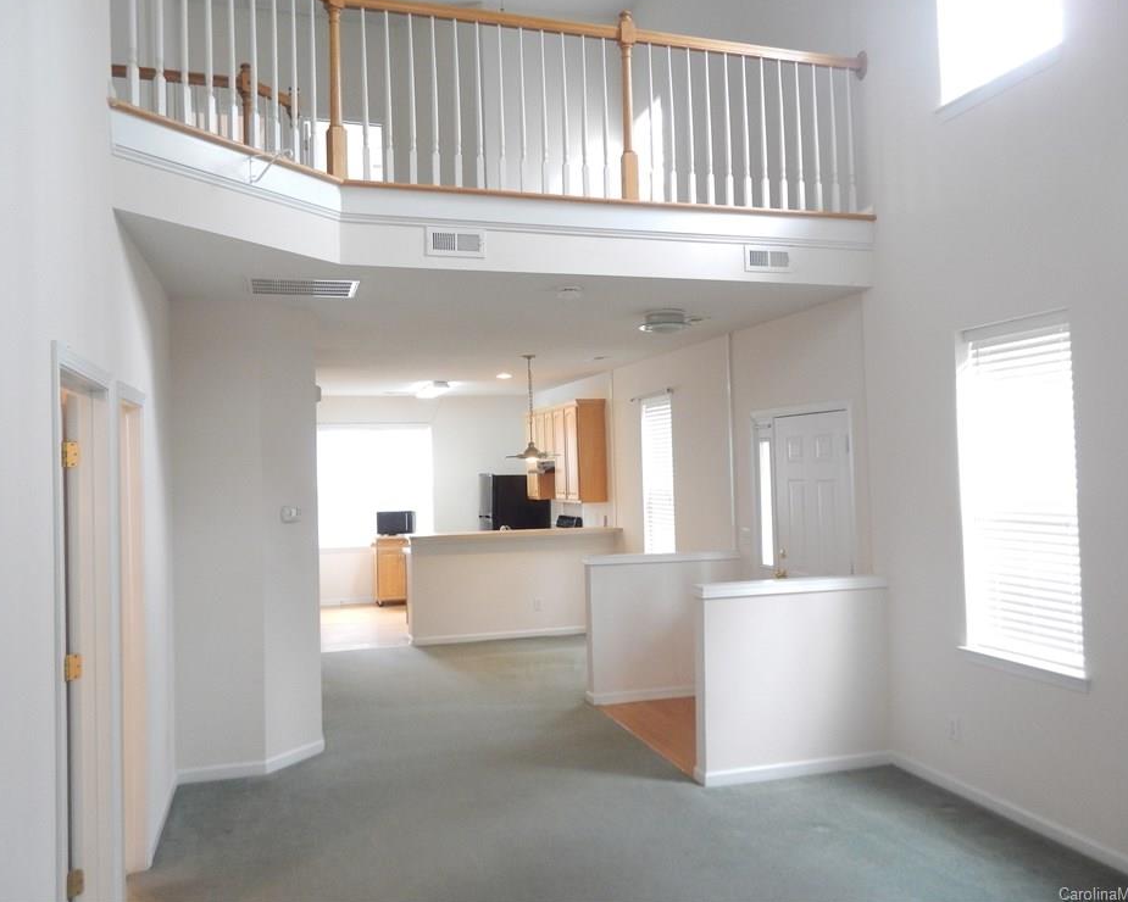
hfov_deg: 64.1
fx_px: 901
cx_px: 574
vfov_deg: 53.2
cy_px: 438
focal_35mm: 27
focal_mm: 4.5
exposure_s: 1/15
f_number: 3.2
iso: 400
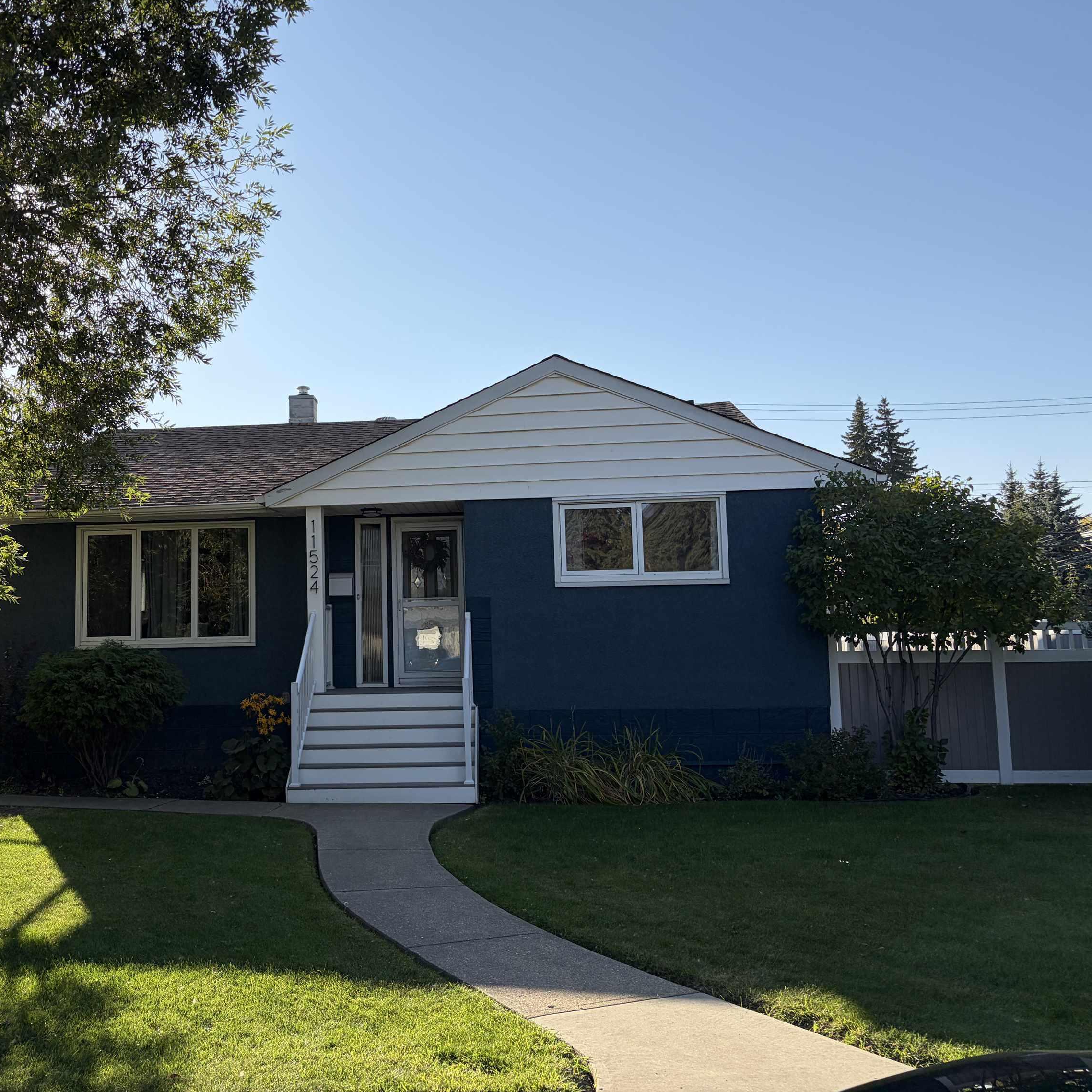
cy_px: 540
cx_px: 382
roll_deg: +1.8
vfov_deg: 52.5
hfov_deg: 51.7
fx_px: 1106
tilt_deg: +6.1
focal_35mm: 31
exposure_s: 1/2538
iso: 50
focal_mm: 5.96
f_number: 1.6
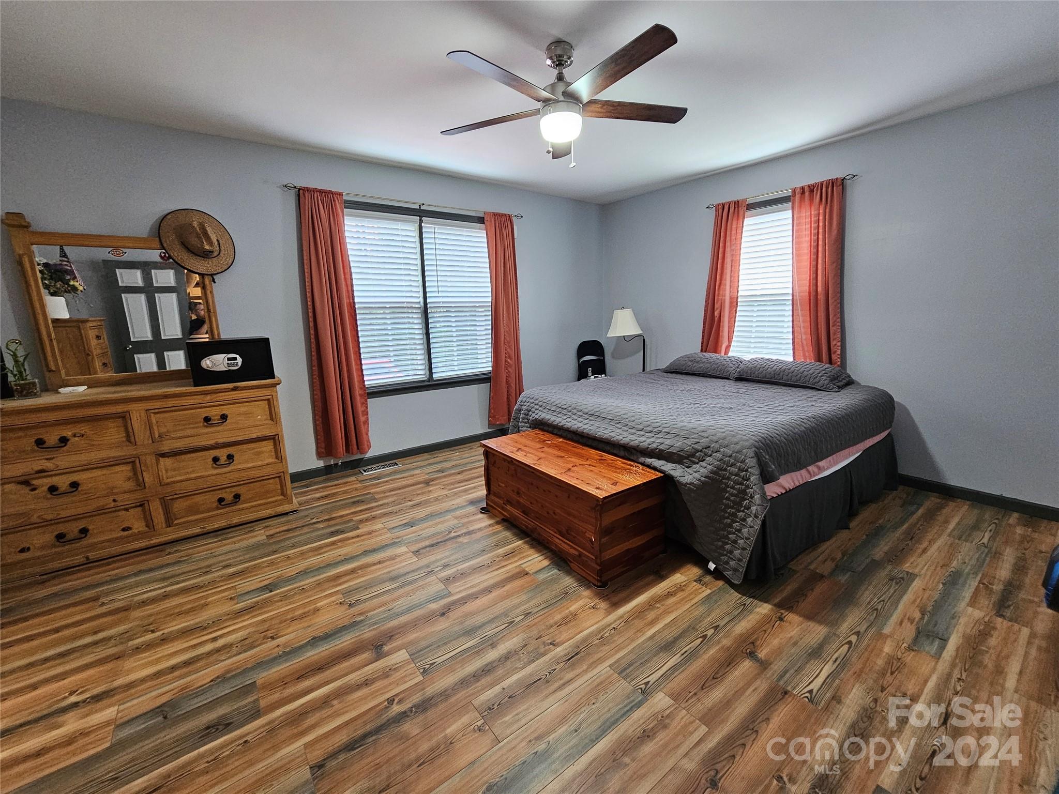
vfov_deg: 89.9
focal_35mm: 13
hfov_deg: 106.2
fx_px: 398
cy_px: 397
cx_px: 530
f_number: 2.2
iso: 320
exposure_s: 1/40
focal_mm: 2.2
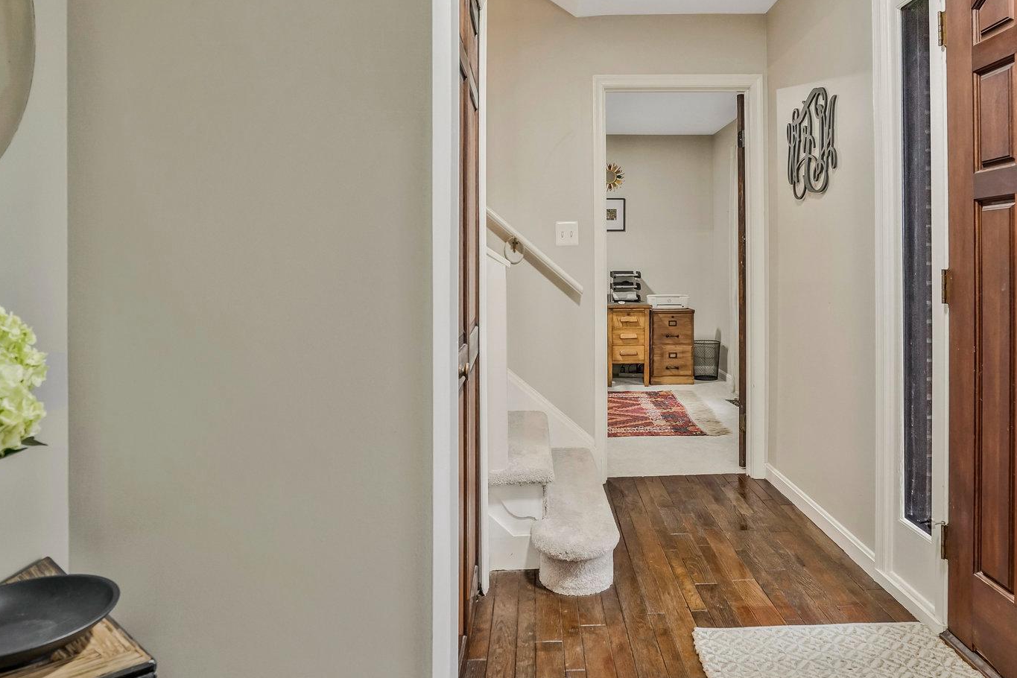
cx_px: 542
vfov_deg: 52.7
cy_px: 263
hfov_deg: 73.7
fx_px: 678
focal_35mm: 24
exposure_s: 1/13
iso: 1250
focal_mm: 16
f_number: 8
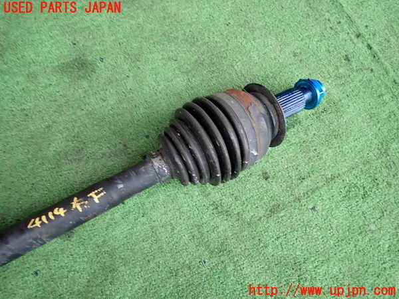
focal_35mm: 25
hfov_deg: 69.4
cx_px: 200
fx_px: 288
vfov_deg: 54.9
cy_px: 150
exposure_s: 1/50
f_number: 5.6
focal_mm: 4.5
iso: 100
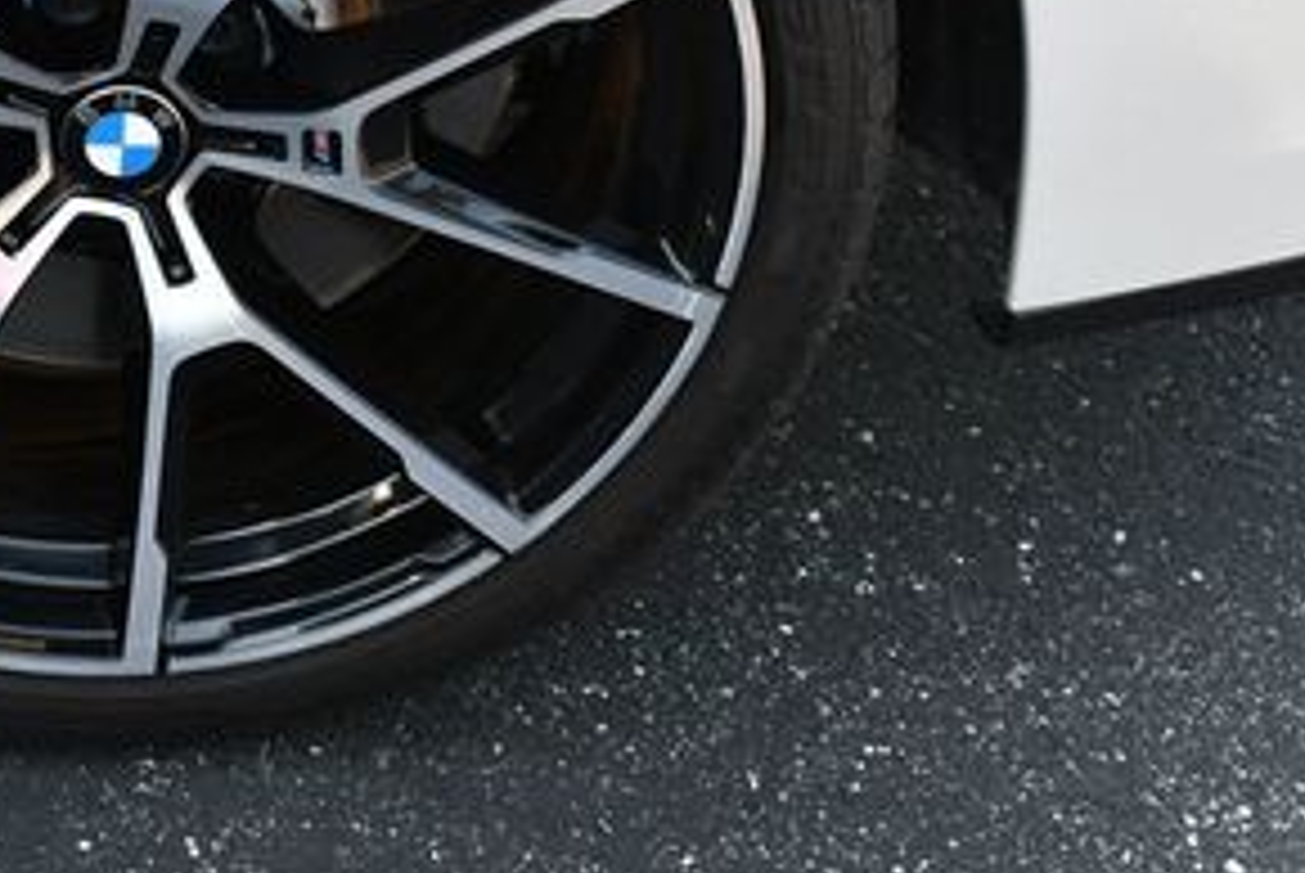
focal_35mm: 106
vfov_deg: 12.9
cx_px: 81
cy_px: 108
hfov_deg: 18.9
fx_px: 3846
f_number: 5.6
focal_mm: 24
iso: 280
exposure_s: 1/250
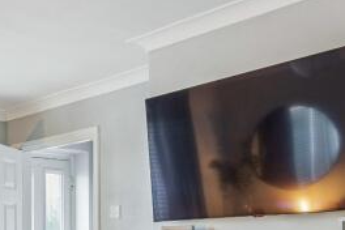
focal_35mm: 62
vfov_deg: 20.5
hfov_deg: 28.6
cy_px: 275
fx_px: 594
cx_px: -58
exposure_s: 1/2
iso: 200
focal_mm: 16
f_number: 5.6
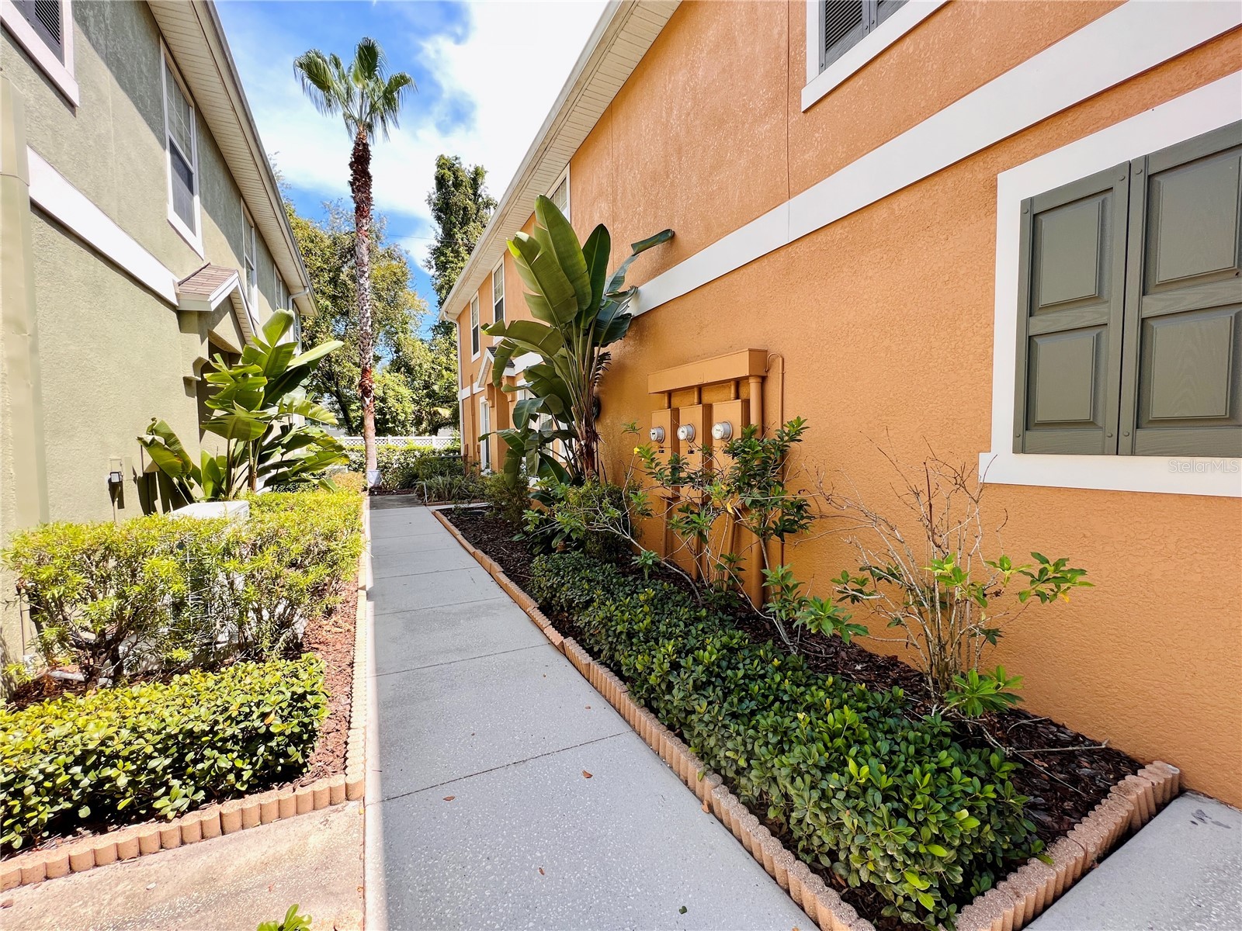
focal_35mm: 13
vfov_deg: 89.9
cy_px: 466
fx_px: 466
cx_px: 621
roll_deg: +0.6
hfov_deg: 106.2
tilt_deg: -2.1
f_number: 1.8
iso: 32
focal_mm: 1.57
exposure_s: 1/294
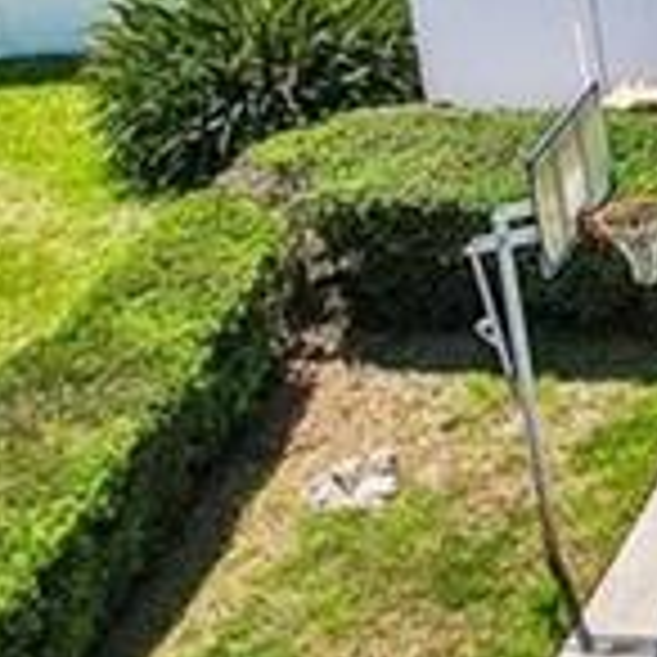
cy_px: -423
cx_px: 2268
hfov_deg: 7.2
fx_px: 4402
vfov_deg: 8.3
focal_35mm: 205
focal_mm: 8.4
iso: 100
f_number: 2.8
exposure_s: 1/2500
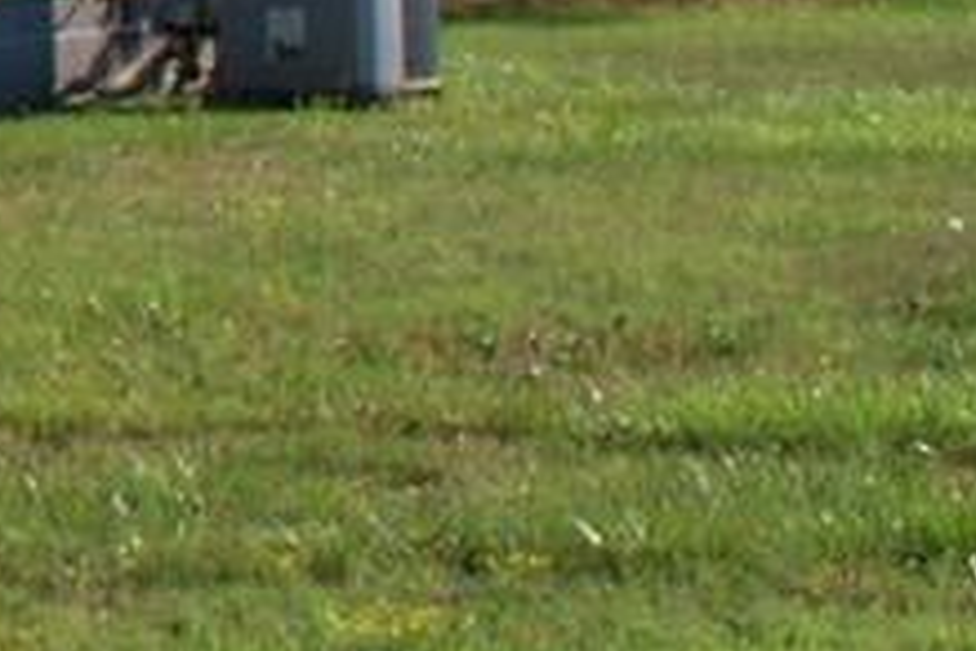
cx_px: -1640
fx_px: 5883
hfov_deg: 8.4
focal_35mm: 217
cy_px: -1046
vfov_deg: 6.0
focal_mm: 22
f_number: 8
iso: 100
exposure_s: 1/250
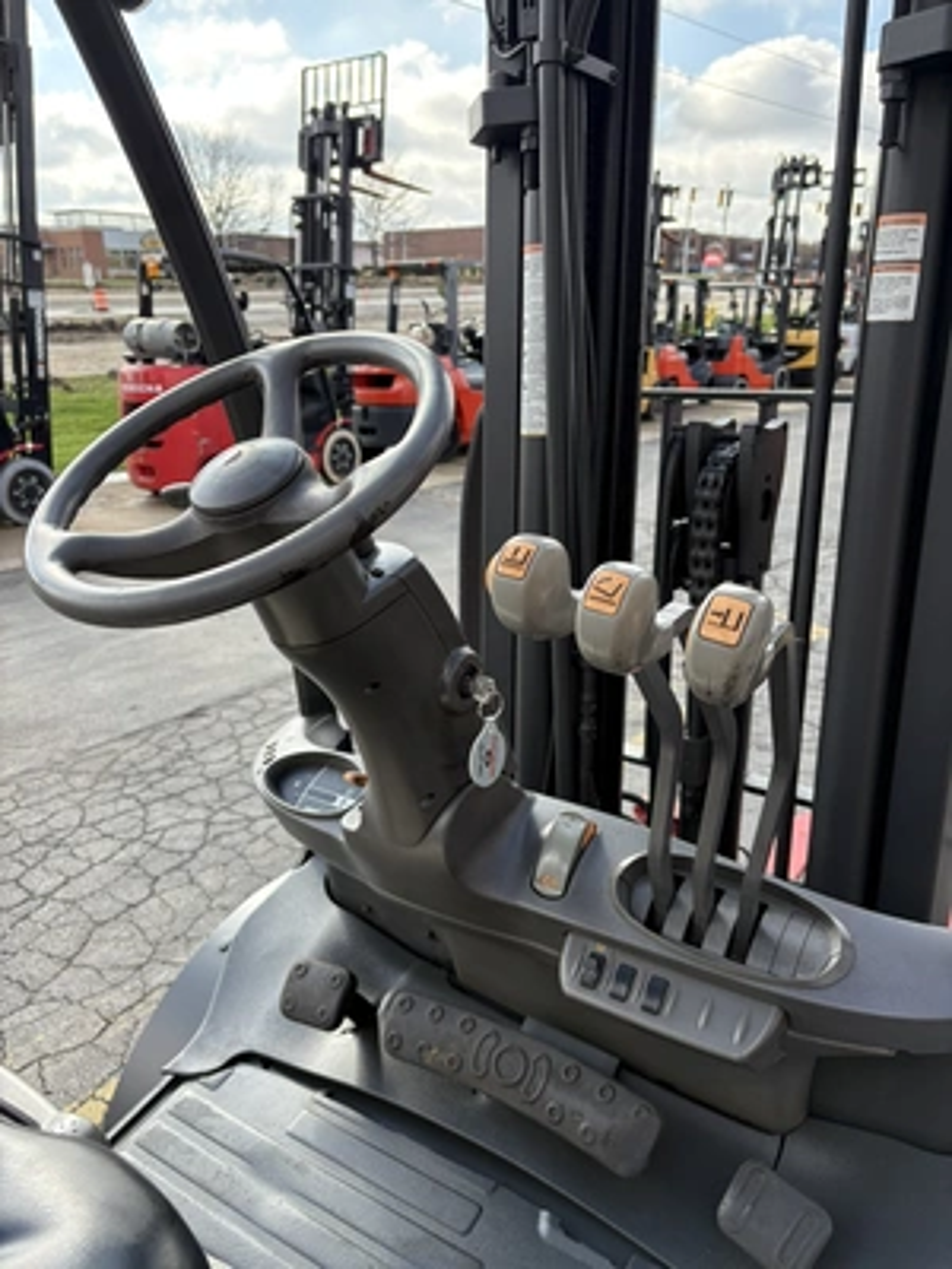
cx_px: 476
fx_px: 953
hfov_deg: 53.1
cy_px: 634
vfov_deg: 67.3
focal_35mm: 26
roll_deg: +0.1
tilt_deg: -18.2
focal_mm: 5.96
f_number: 1.6
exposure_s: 1/764
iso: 64
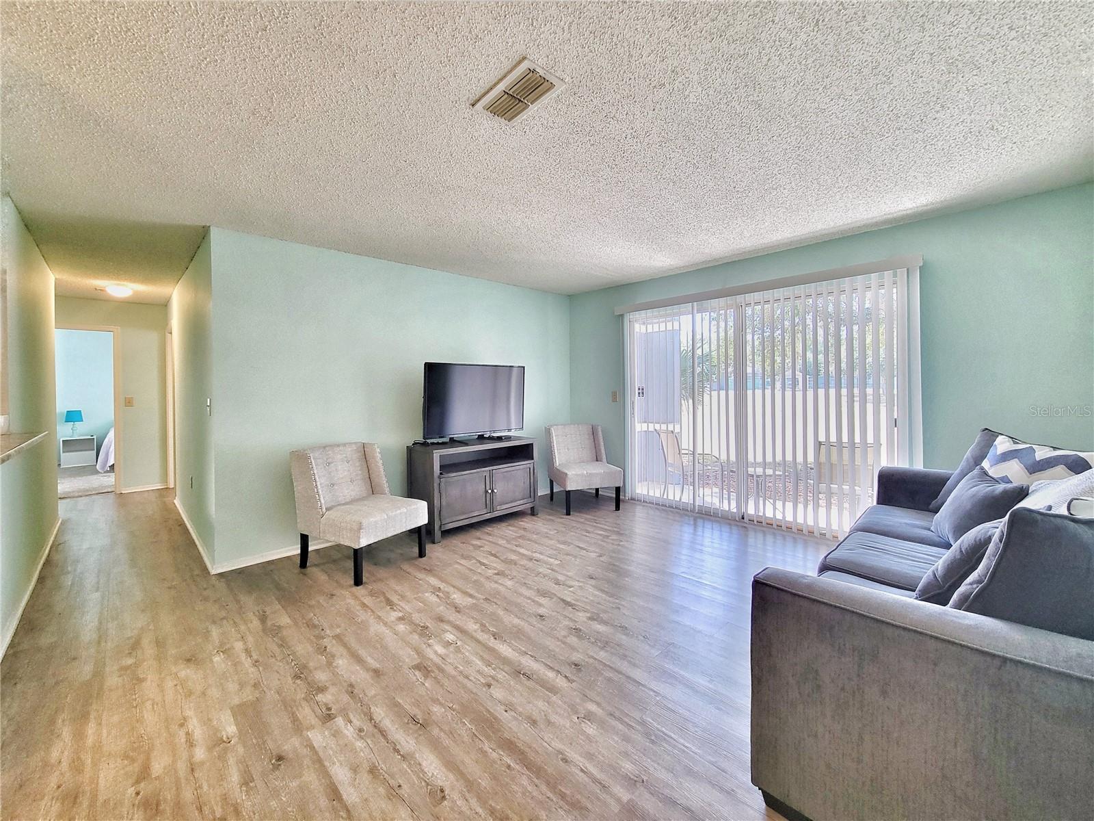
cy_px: 410
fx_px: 411
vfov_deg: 89.9
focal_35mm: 13
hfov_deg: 106.2
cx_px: 547
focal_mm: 2.2
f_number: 2.2
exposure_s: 1/60
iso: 200
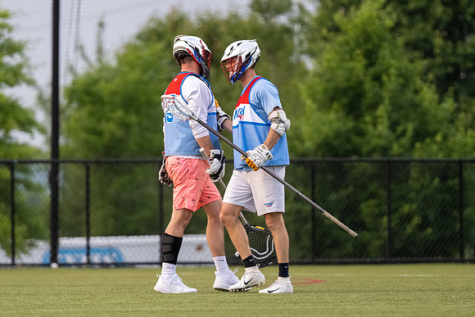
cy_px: 153
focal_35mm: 697
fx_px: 9196
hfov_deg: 3.0
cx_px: 202
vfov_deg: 2.0
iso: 4500
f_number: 5.6
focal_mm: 500
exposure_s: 1/1000
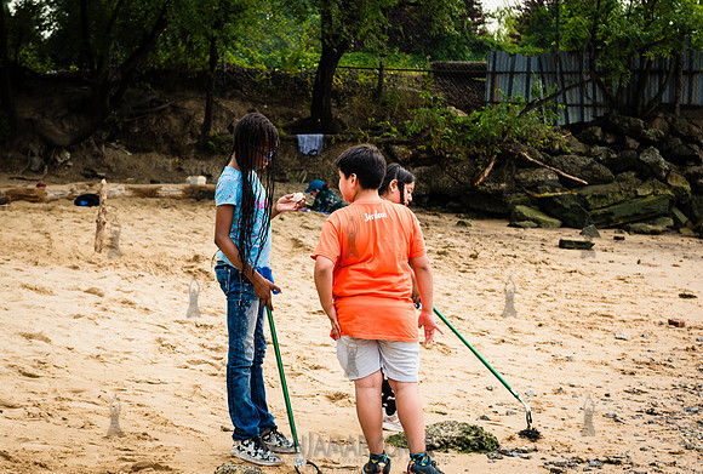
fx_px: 1683
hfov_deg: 23.5
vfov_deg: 16.0
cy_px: 185
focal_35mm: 86
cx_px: 270
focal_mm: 70
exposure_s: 1/320
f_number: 5
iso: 200
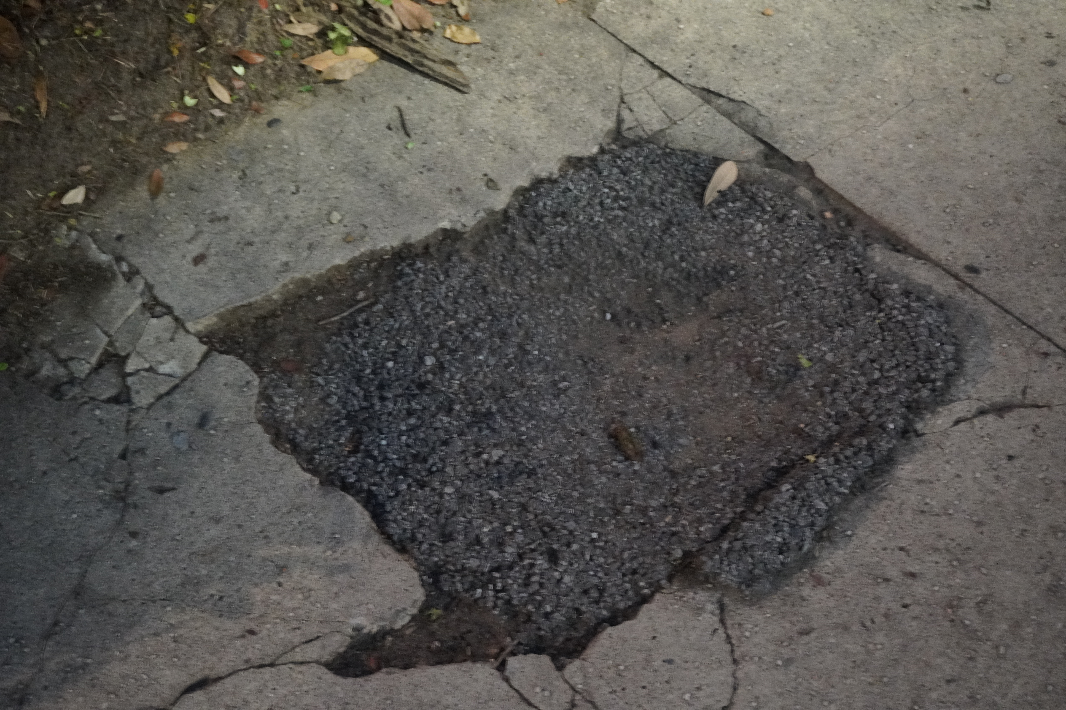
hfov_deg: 40.0
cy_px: 355
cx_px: 533
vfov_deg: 27.3
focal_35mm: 50
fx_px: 1466
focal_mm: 33
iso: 6400
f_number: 5
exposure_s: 1/13
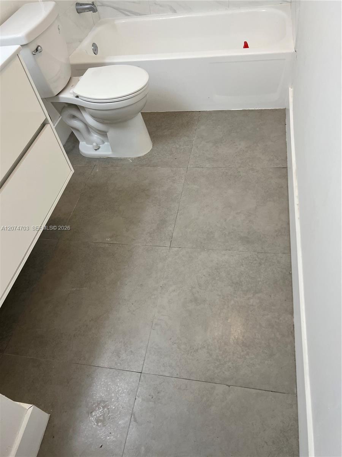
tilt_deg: -49.0
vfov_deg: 67.3
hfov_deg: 53.1
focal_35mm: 26
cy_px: 228
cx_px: 171
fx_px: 343
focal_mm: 5.7
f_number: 1.5
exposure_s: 1/120
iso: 80
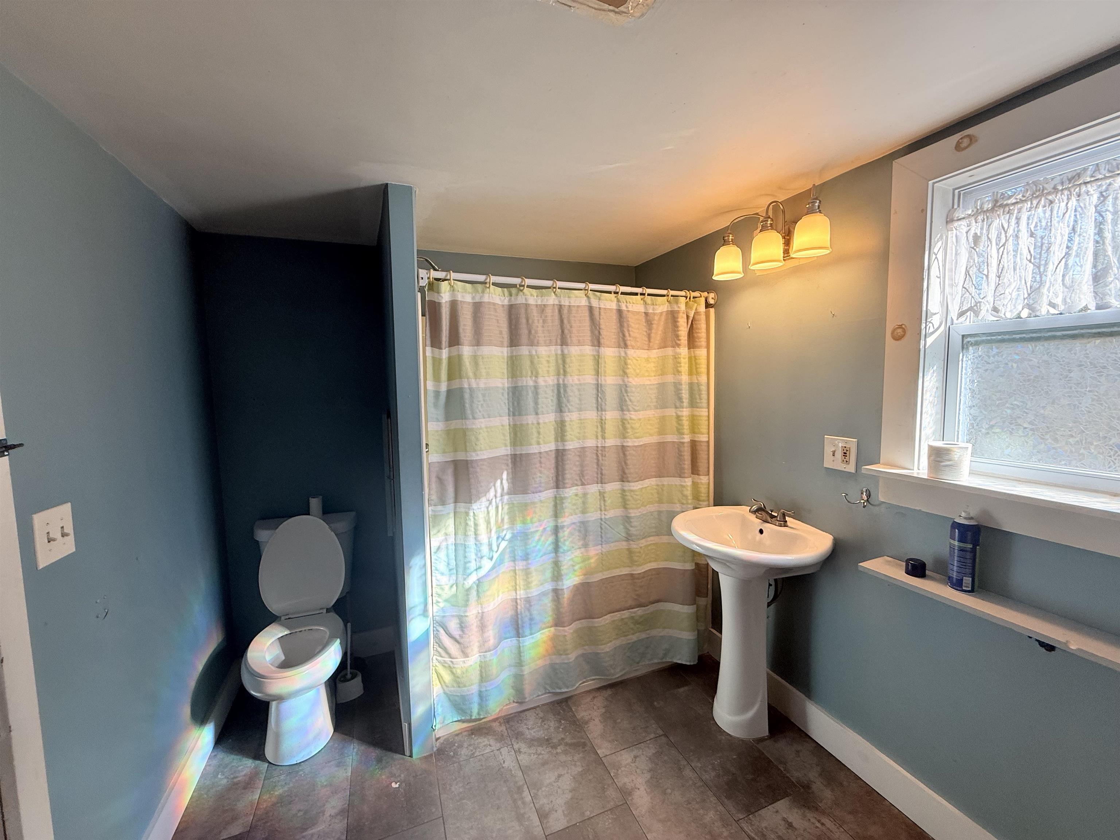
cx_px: 560
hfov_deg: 102.1
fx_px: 453
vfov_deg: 85.7
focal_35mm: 14
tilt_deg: -4.2
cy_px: 420
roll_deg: +0.8
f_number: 2.2
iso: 80
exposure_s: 1/120
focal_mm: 2.22
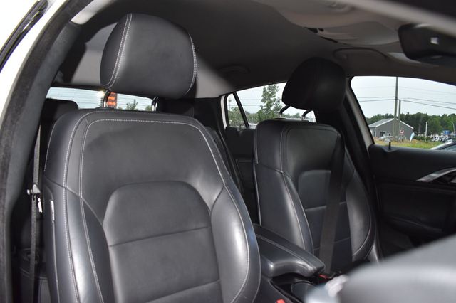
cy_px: 152
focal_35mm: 27
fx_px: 342
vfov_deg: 47.9
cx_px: 228
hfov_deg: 67.4
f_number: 5
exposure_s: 1/100
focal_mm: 18
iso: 800
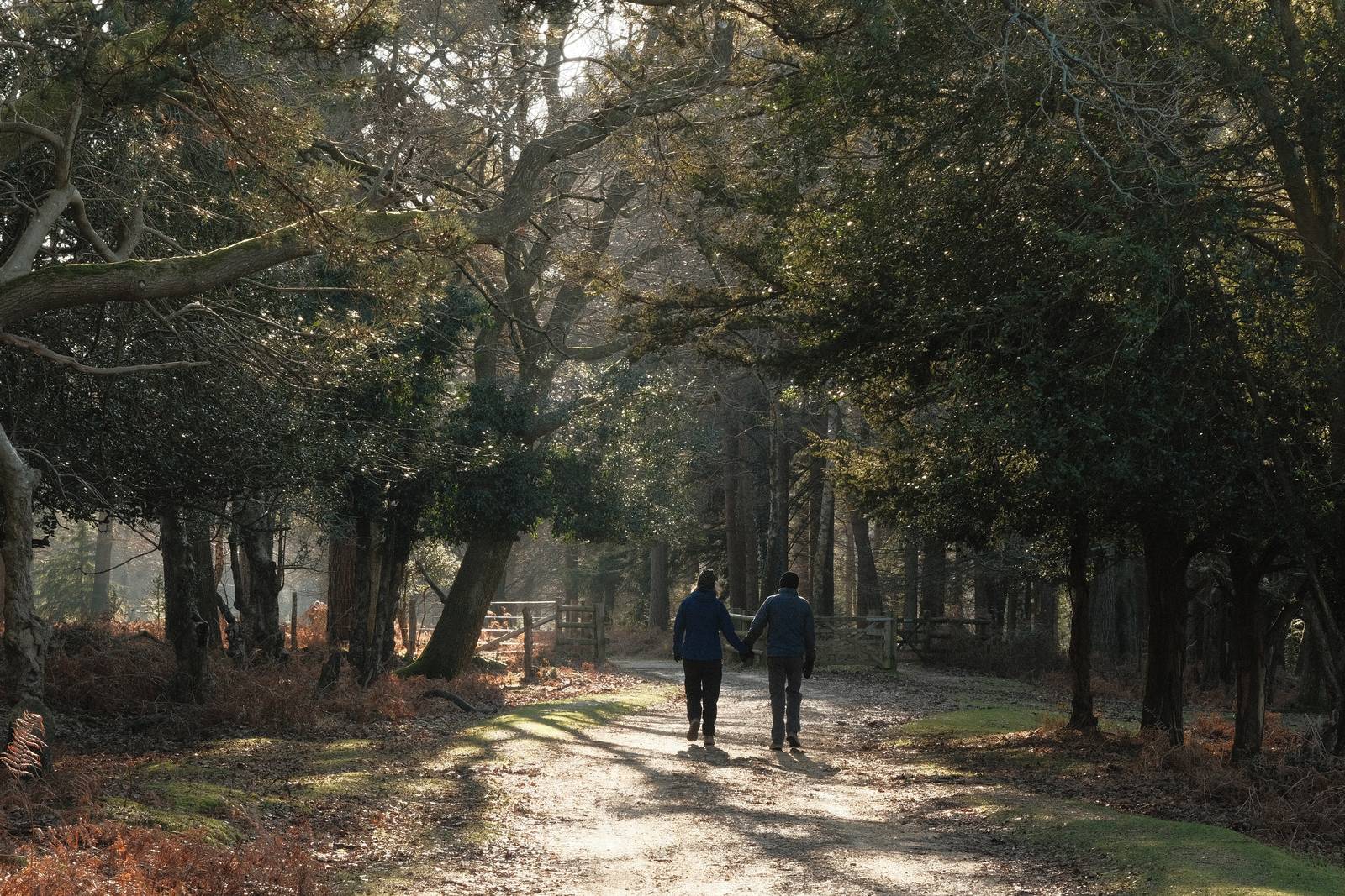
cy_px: 448
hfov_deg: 23.9
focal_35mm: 85
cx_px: 672
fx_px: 3176
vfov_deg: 16.1
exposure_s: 1/170
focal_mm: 56.5
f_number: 11
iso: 1250
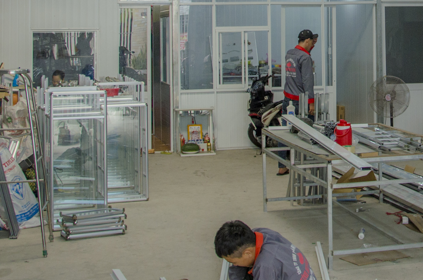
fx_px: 868
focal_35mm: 74
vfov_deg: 17.6
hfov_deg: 26.5
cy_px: -37
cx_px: 381
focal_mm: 18
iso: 200
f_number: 3.5
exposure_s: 1/100
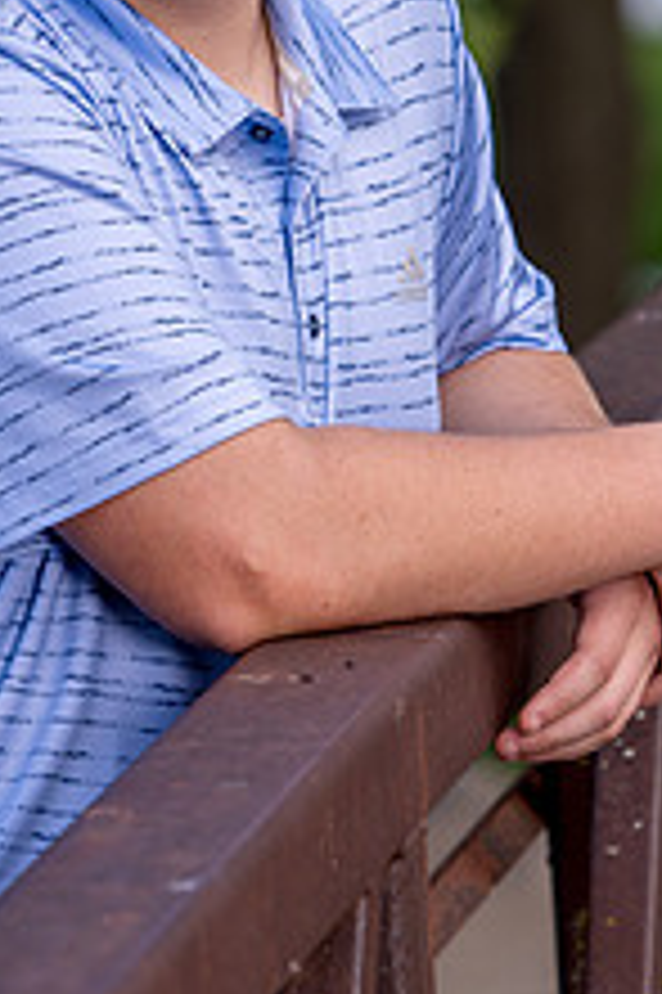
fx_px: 8453
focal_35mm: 306
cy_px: 108
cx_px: 239
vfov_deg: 6.7
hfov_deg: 4.5
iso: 160
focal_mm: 150
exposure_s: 1/160
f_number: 5
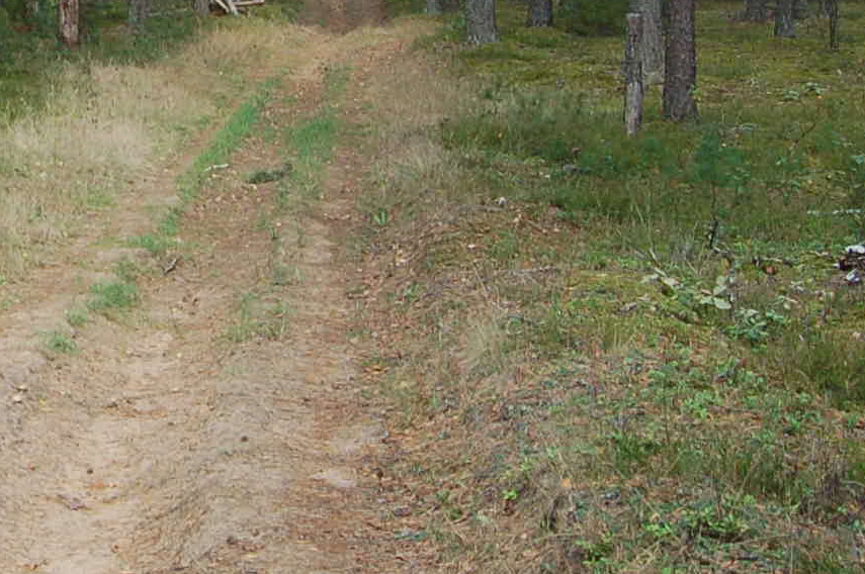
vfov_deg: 13.9
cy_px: -135
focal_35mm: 95
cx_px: -221
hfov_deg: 19.9
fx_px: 2280
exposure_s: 1/80
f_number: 7.1
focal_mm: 18
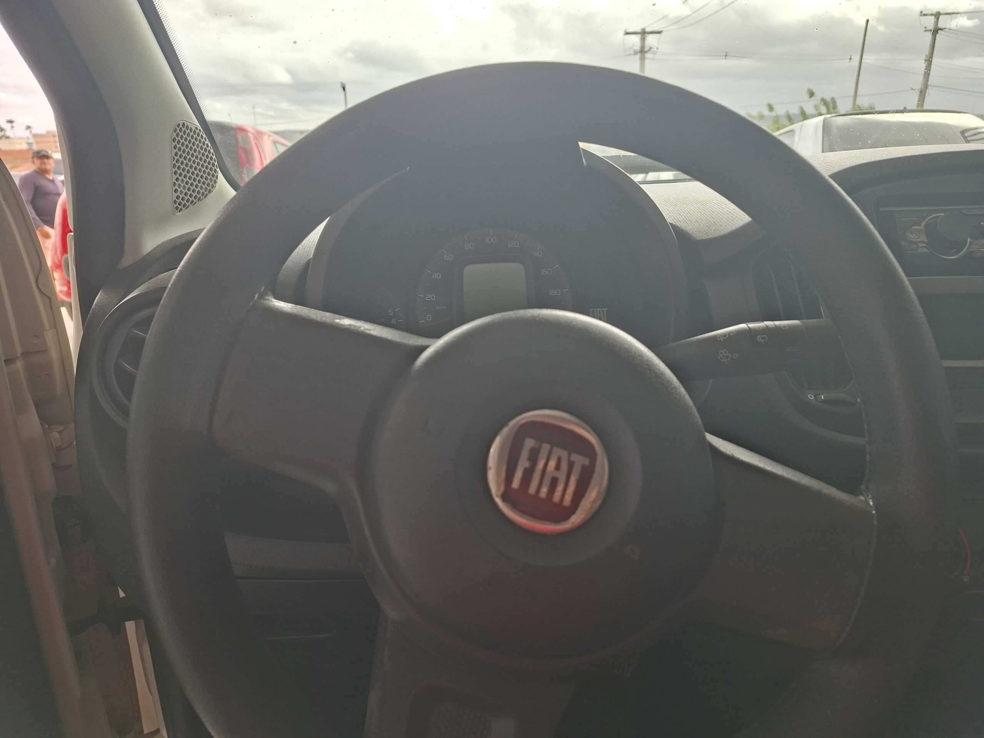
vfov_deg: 58.9
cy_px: 369
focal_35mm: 23
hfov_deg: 73.9
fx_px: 654
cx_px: 492
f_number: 1.8
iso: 50
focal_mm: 5.54
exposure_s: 1/166
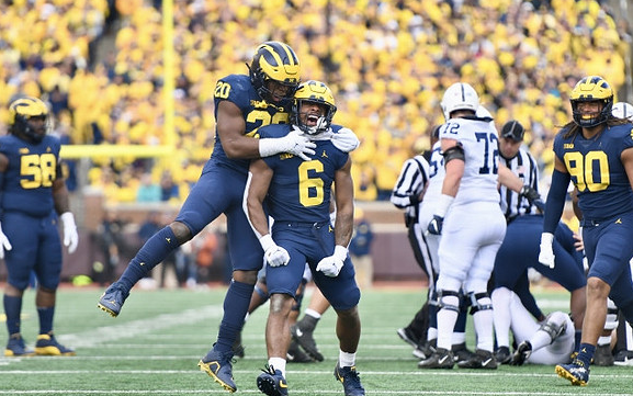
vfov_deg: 4.3
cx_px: 317
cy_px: 196
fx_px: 5298
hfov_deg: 6.8
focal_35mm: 307
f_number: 2.8
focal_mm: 200
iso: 500
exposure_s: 1/1600
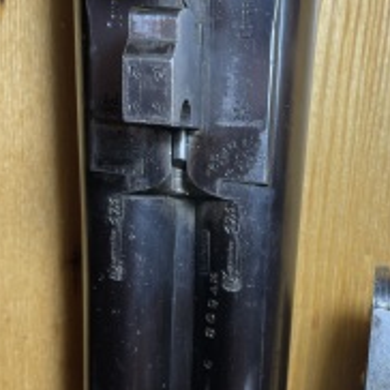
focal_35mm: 59
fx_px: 752
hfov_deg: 28.1
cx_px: 345
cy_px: 292
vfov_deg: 28.6
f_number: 1.6
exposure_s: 1/101
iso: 32
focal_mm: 4.2
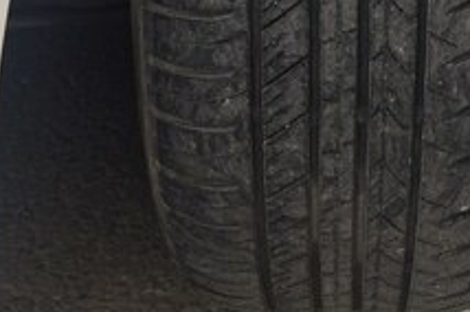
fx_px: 913
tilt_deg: -33.4
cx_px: 356
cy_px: -92
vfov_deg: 18.1
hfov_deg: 28.4
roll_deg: +6.8
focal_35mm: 70
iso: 32
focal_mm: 4.15
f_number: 2.2
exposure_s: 1/100
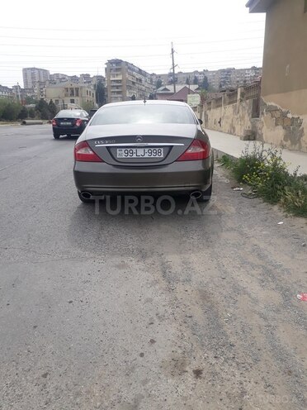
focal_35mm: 27
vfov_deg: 65.3
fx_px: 319
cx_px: 154
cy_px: 205
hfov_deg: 51.4
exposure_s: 1/1227
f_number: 1.9
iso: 40
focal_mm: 3.6
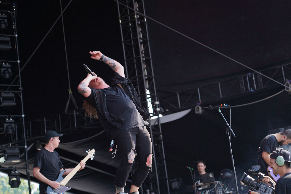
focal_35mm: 105
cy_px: 97
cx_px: 146
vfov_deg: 13.0
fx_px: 849
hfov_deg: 19.5
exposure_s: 1/200
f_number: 4
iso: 100
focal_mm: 105
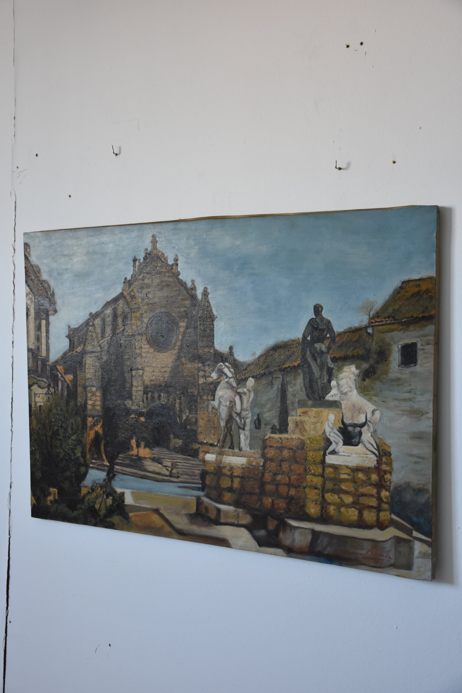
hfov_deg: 33.0
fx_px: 779
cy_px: 346
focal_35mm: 40
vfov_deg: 47.9
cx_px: 231
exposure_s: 1/80
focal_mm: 27
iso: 800
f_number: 4.5
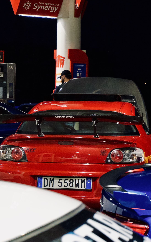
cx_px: 46
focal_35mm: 105
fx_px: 691
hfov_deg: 12.4
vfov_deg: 19.8
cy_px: 125
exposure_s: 1/80
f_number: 5.6
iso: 6400
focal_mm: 50
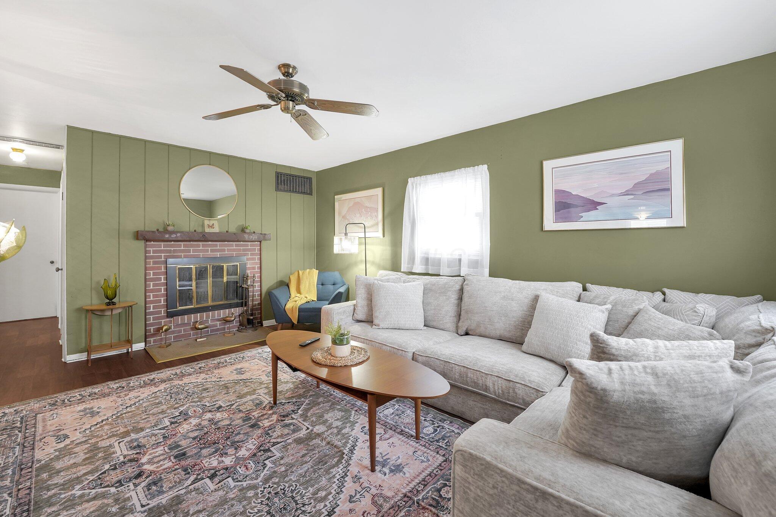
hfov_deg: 104.3
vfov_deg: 81.2
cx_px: 388
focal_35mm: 14
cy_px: 258
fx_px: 302
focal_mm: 14
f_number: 7.1
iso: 640
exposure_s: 1/10
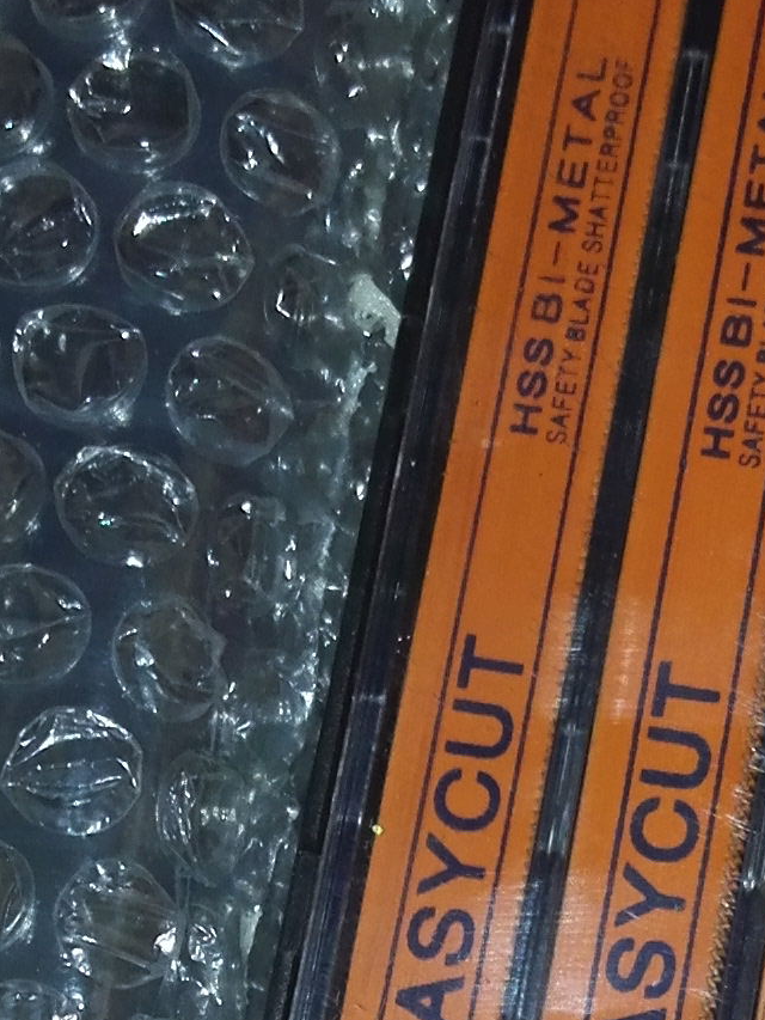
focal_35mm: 111
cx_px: 466
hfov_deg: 13.3
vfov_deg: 17.4
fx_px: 3270
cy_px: 933
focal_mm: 3.8
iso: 100
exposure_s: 1/25
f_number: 2
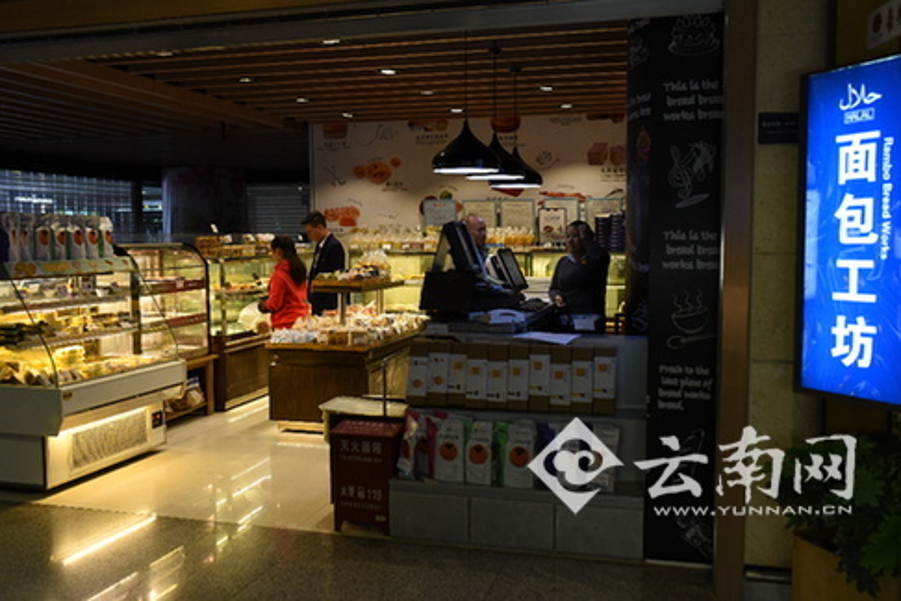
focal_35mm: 35
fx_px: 876
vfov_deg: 37.9
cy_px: 300
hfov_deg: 54.4
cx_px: 450
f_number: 2.8
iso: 1600
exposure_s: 1/500
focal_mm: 35
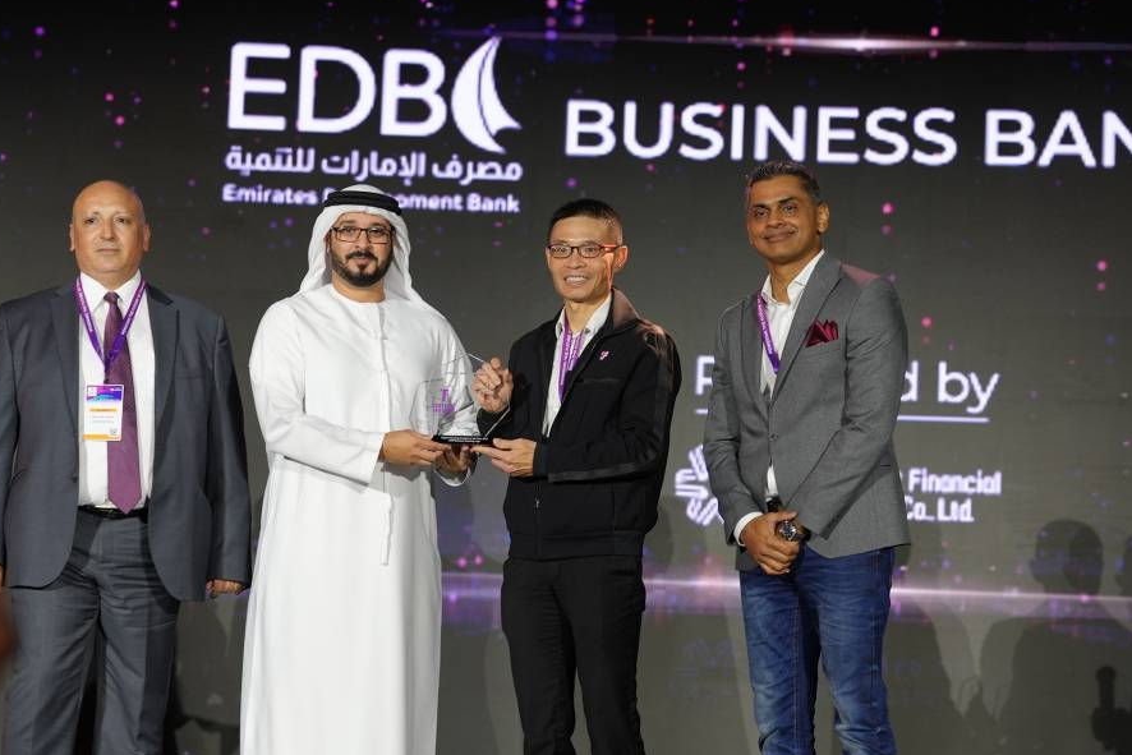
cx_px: 497
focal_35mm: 132
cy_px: 388
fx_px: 4151
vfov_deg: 10.4
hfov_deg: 15.5
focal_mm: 117
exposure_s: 1/160
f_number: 4
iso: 500
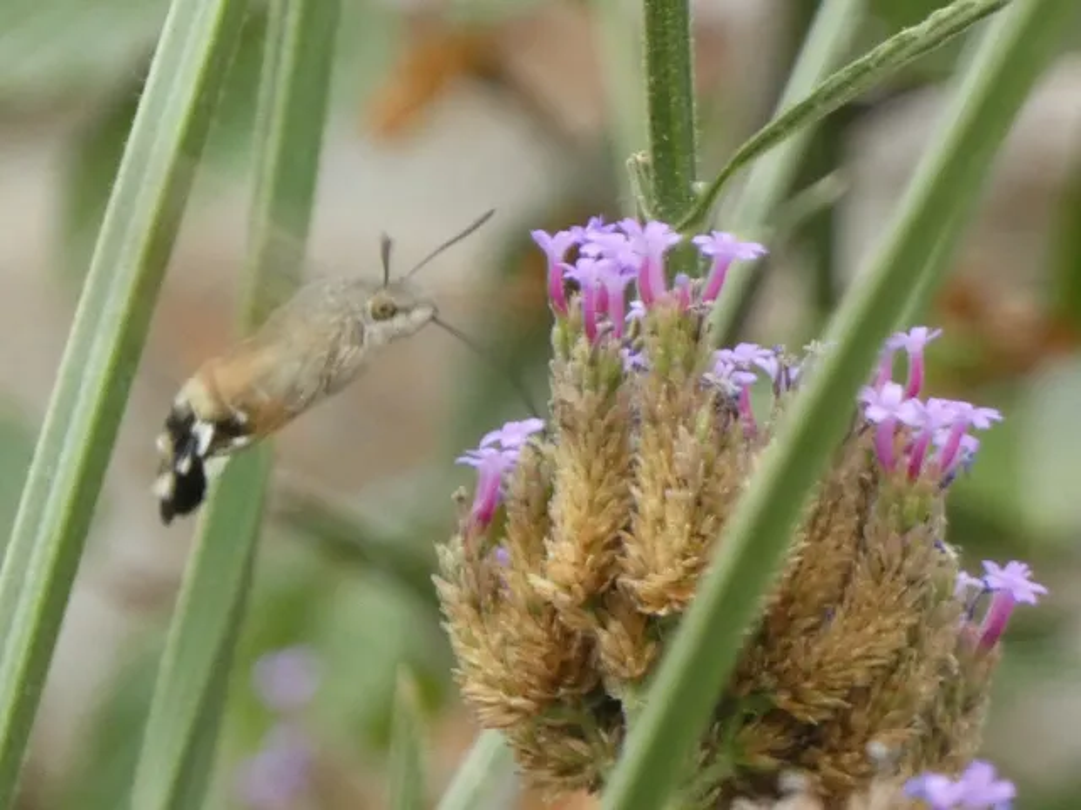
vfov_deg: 2.1
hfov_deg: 2.8
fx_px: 21860
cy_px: 405
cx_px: 540
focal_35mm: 700
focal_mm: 125.5
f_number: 5.6
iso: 320
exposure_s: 1/100
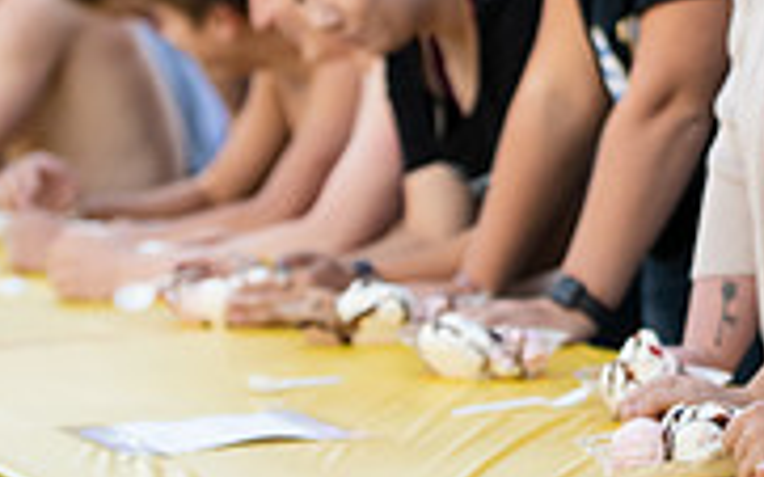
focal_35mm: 310
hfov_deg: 6.7
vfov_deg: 4.2
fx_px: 6453
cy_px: -146
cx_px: 967
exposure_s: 1/400
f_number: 4
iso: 800
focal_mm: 95
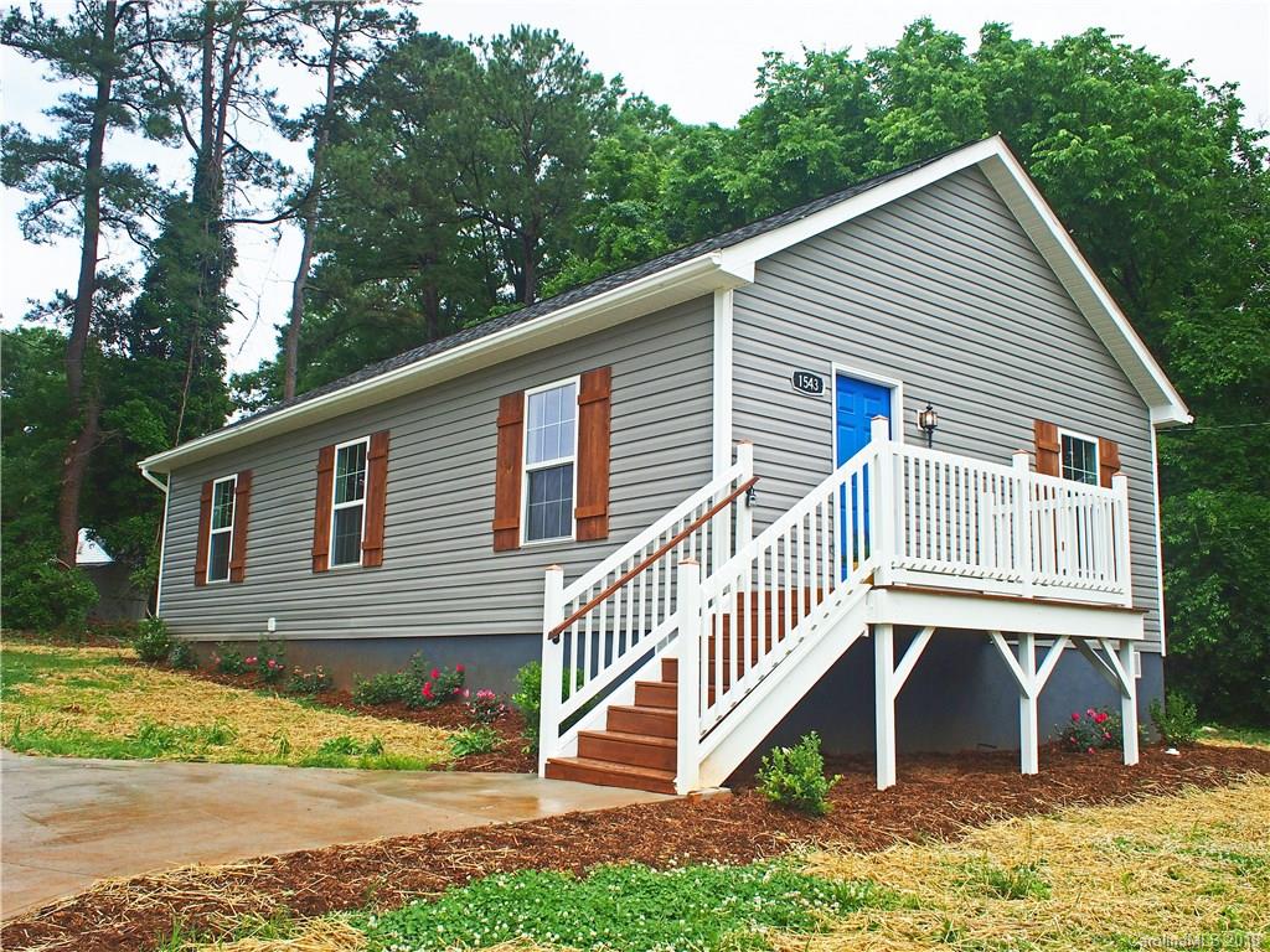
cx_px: 635
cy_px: 476
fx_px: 1247
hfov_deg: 54.0
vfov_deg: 41.8
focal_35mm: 34
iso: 200
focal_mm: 17
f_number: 9
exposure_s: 1/320
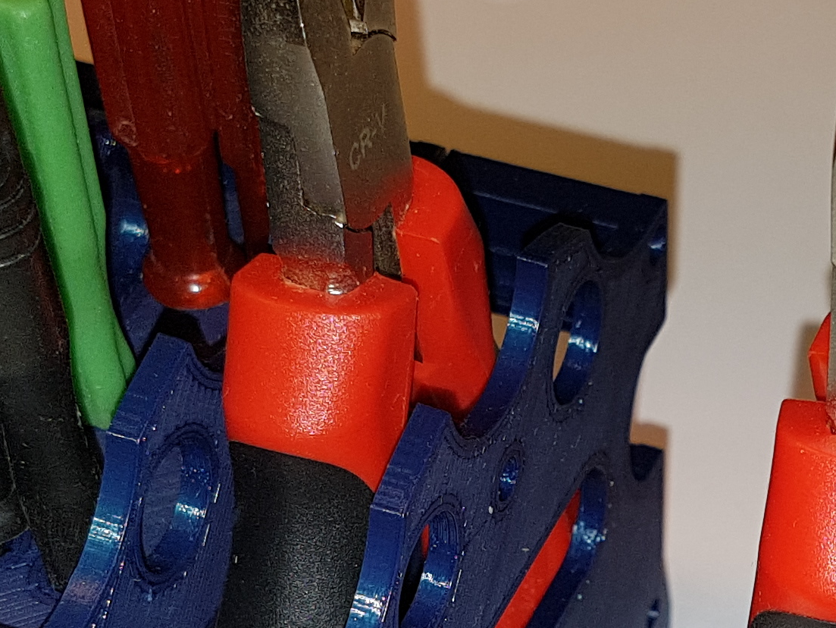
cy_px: 557
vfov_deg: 15.4
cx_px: 606
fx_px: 2295
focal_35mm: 95
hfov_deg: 20.5
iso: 50
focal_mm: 4.2
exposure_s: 1/191
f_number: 1.7
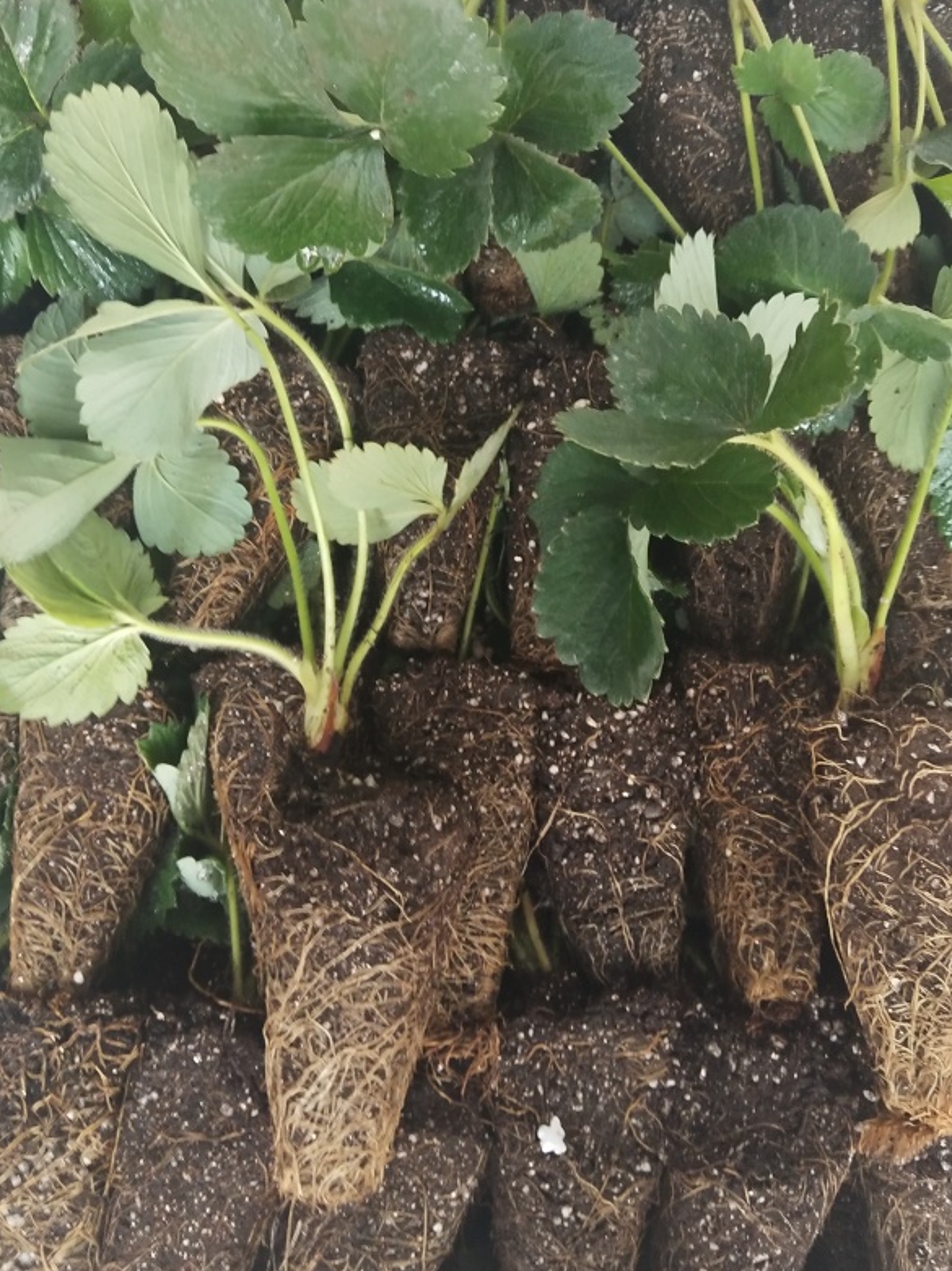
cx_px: 509
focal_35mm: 41
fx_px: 1505
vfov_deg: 45.8
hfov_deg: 35.1
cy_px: 593
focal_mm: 3.95
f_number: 1.8
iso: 241
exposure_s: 1/50
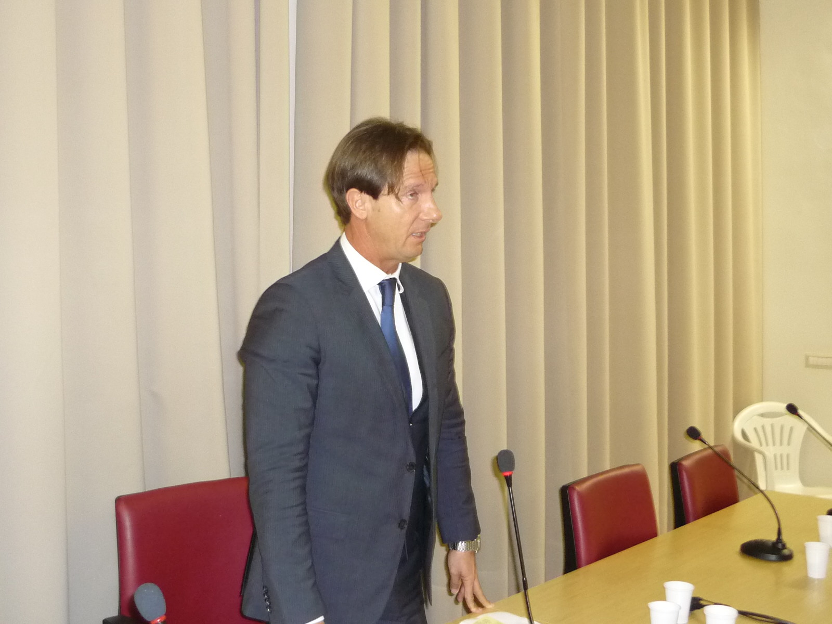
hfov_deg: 43.9
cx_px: 416
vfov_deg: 33.6
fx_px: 1034
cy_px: 312
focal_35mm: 43
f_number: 2.8
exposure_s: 1/30
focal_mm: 5.5
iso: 400
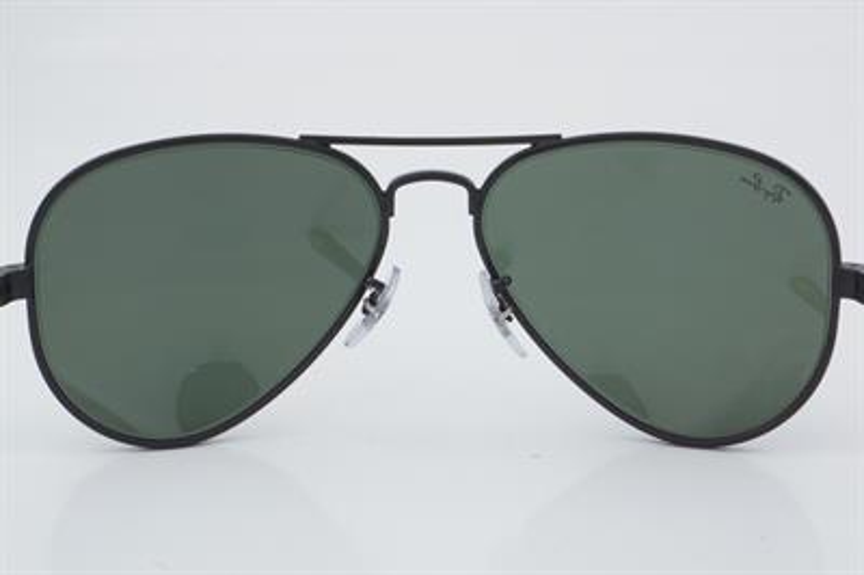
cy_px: 288
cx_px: 432
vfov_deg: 18.2
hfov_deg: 27.0
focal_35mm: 75
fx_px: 1798
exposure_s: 1/3
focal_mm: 50
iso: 100
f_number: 32
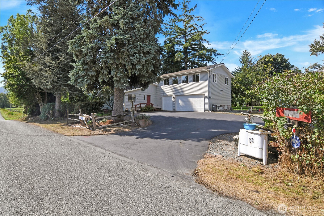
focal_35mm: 16
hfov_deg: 95.0
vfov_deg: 72.0
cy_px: 108
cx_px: 162
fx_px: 148
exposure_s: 1/320
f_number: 10
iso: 250
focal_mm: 11
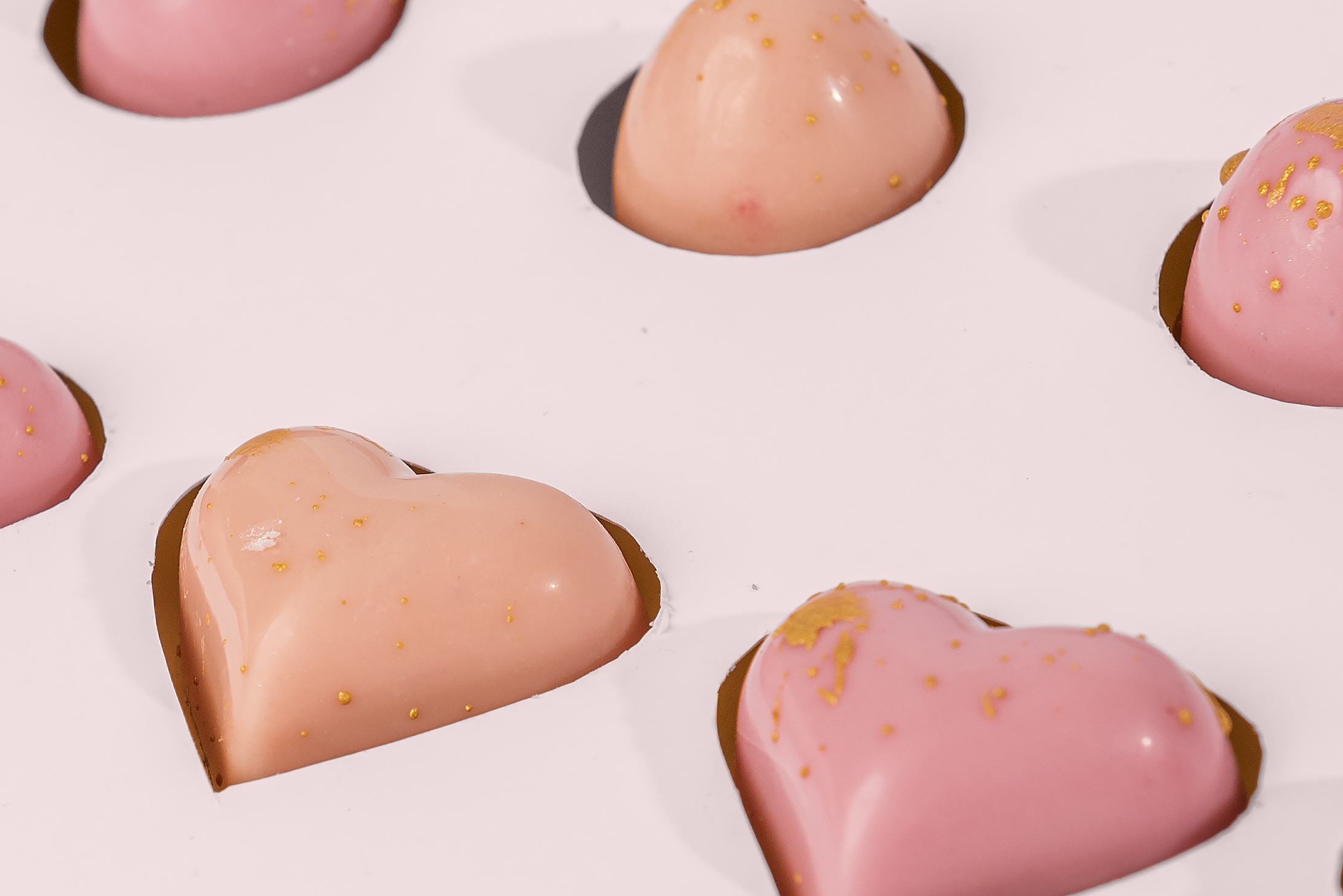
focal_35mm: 191
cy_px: 626
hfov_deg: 10.8
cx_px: 524
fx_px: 7128
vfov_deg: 7.2
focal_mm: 70
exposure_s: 1/125
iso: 100
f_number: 9
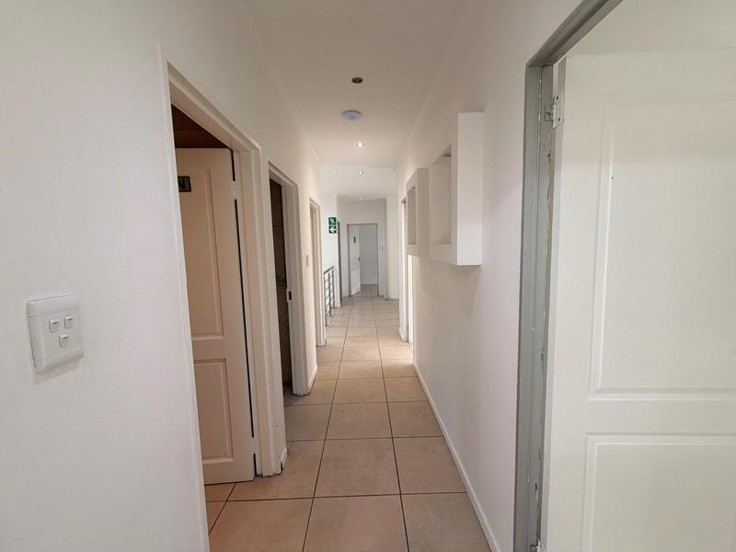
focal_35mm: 14
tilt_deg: -6.2
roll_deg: +1.9
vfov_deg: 85.7
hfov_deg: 102.1
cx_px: 368
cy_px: 276
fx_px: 298
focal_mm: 2.22
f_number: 2.2
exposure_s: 1/100
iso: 160
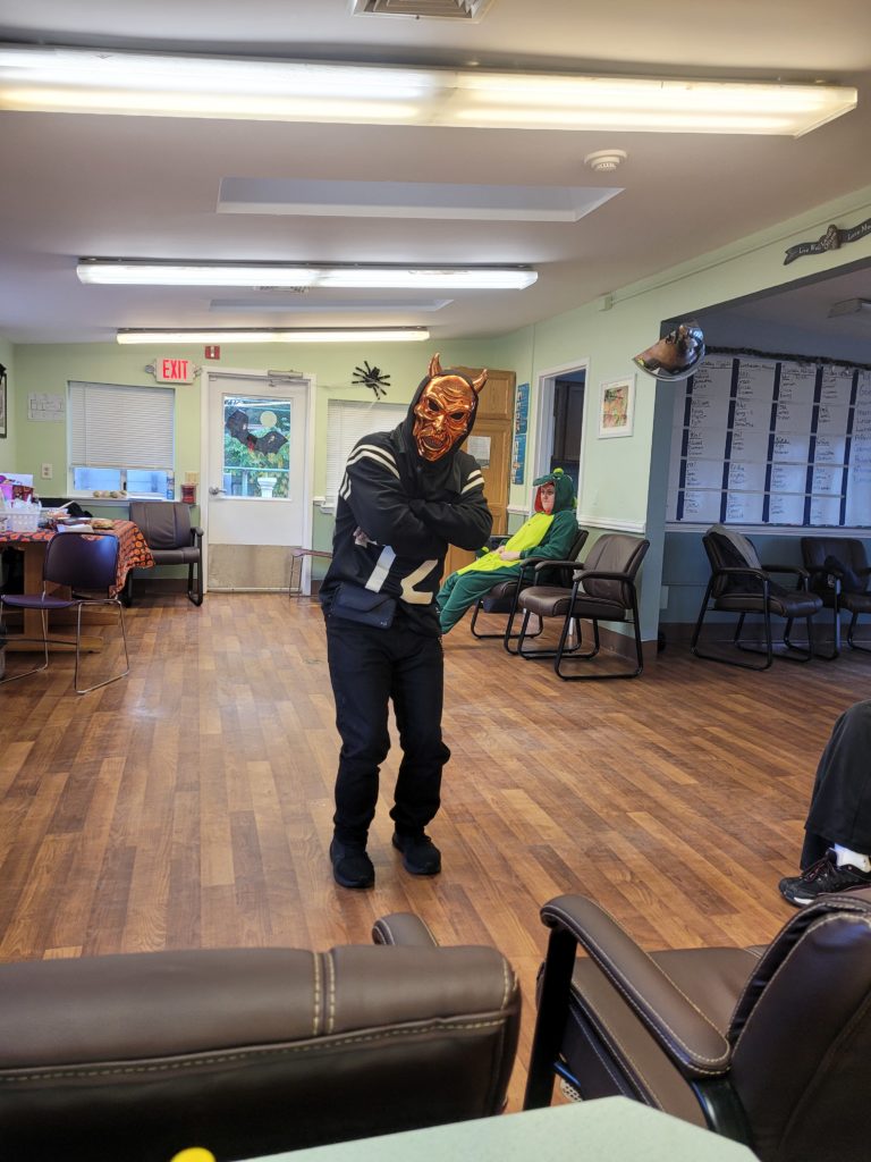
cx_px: 436
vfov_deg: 67.3
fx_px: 872
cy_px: 581
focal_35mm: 26
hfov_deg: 53.1
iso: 160
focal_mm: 5.4
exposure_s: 1/120
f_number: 1.8
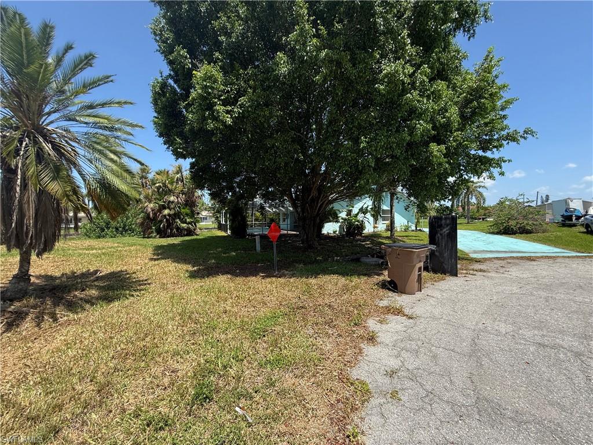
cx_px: 296
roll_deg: +1.4
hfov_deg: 102.1
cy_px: 222
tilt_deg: -0.4
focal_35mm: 14
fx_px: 240
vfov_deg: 85.7
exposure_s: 1/619
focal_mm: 2.22
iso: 50
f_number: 2.2
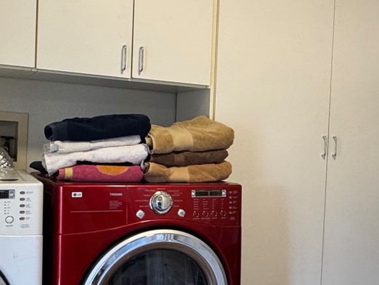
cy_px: 162
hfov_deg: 37.5
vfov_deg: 29.7
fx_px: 537
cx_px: 302
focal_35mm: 49
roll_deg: -2.5
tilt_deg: -2.6
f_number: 2.2
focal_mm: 2.22
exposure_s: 1/60
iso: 250
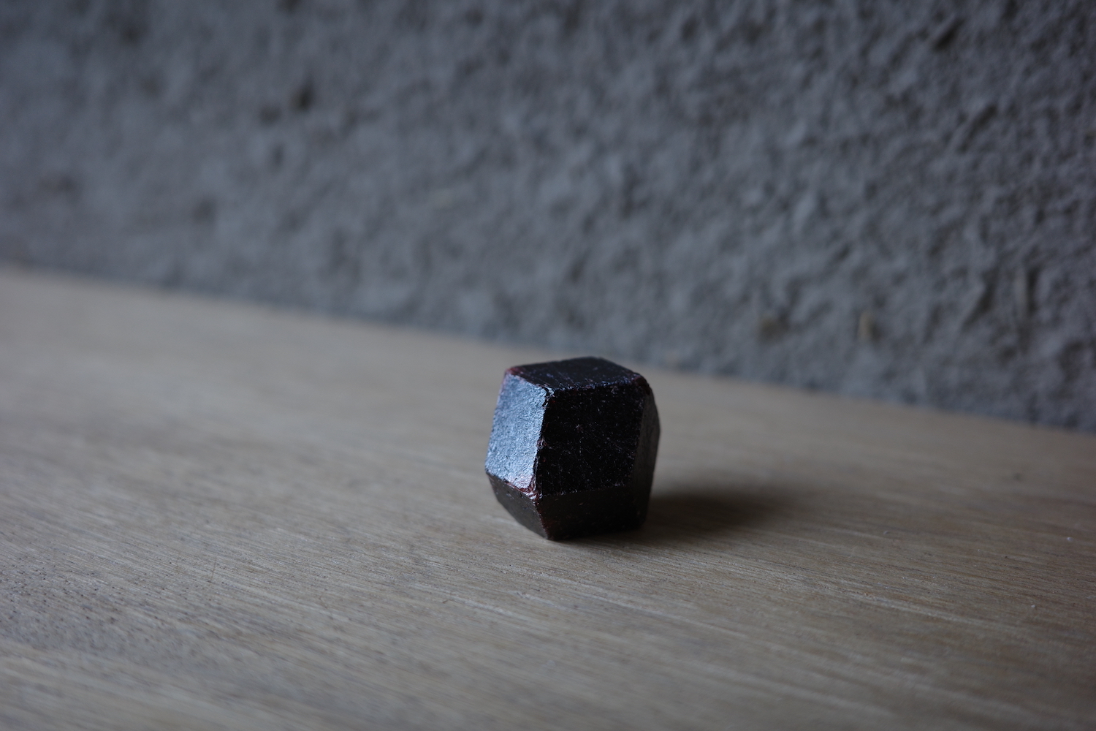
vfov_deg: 33.4
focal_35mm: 40
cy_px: 366
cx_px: 548
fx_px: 1218
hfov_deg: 48.5
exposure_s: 1/100
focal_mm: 26
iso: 200
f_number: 2.8
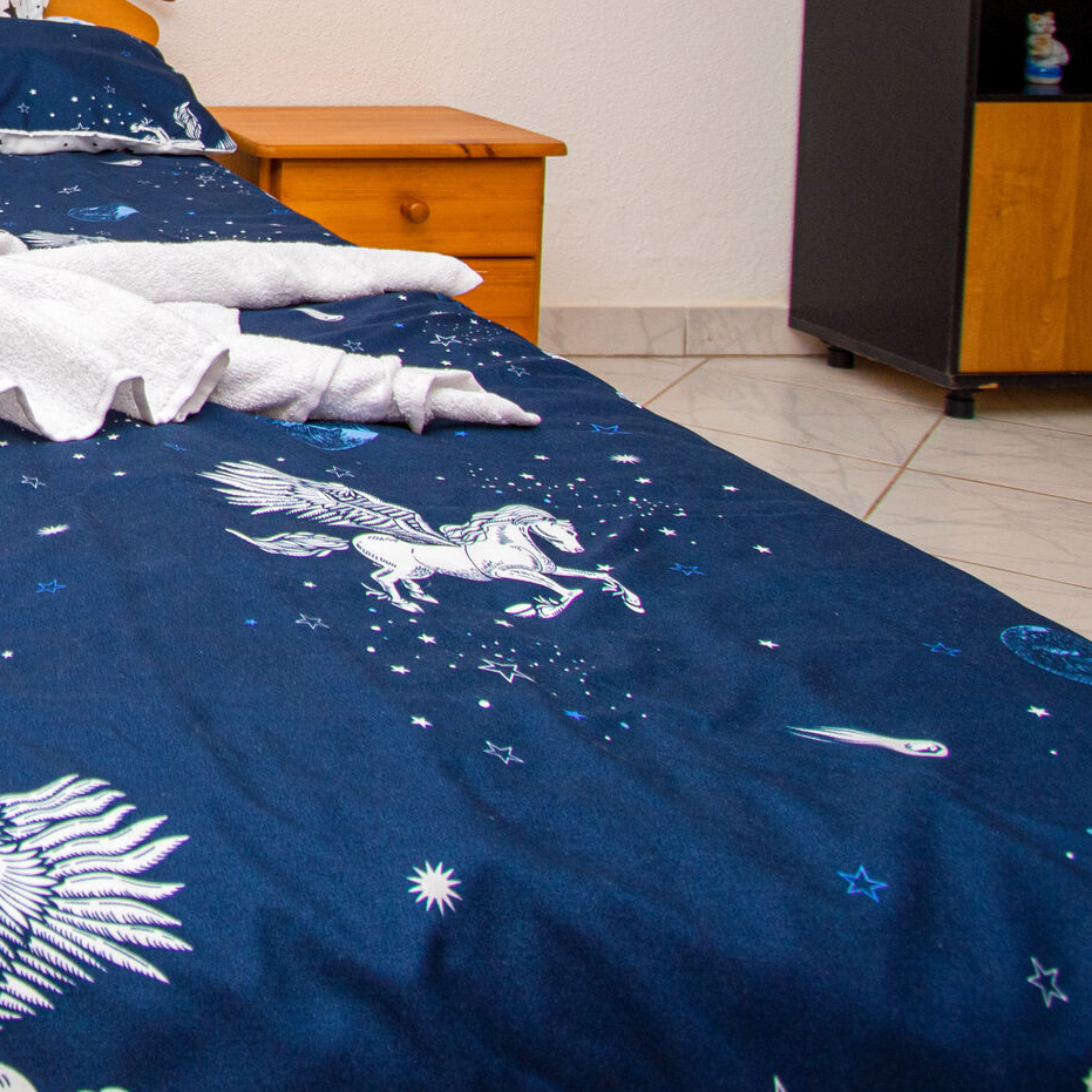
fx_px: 1642
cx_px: -277
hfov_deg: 30.2
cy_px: 33
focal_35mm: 46
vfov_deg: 34.0
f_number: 4.8
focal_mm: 12
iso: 100
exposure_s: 1/30
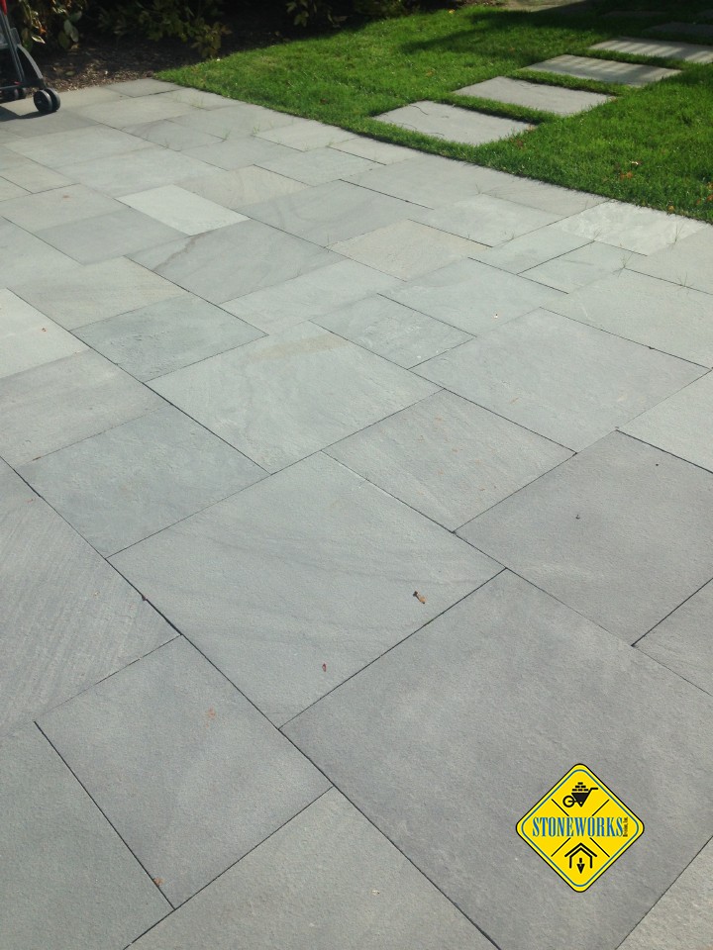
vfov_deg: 55.4
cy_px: 475
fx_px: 906
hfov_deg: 42.9
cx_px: 356
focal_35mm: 33
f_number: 2.4
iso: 50
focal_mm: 4.12
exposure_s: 1/1130
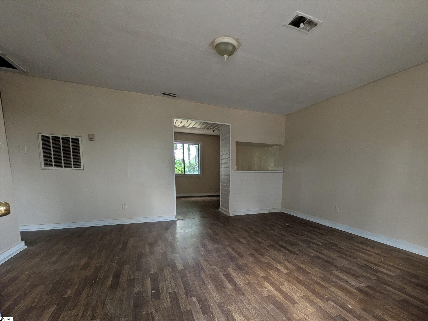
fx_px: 173
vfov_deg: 85.7
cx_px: 214
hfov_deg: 102.0
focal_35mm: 14
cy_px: 160
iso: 61
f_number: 2.2
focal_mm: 1.83
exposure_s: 1/60
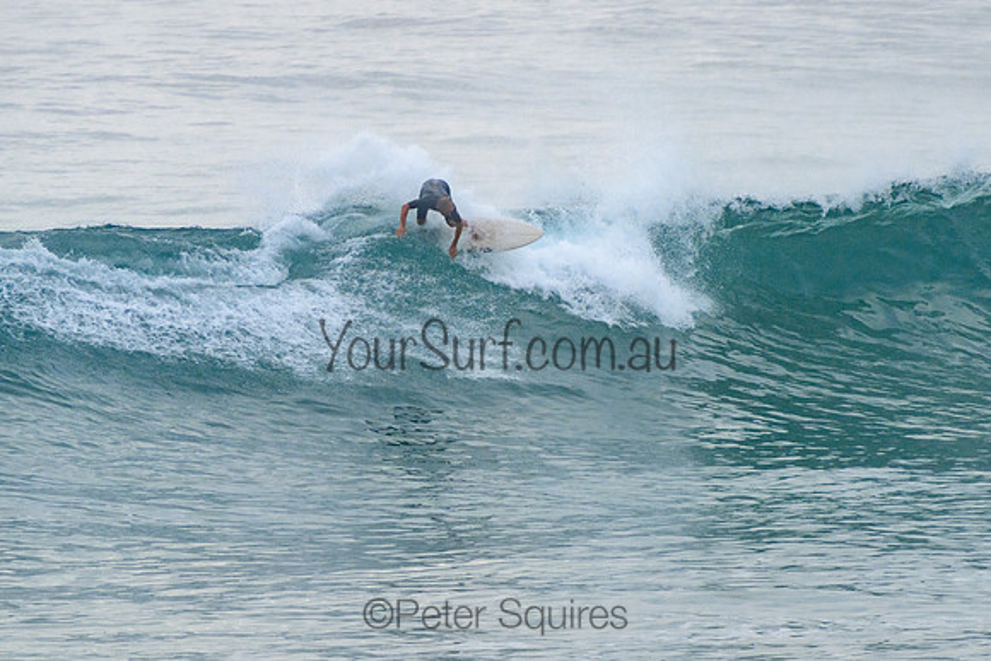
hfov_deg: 3.9
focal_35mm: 522
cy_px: 285
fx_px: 14371
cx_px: 599
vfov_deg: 2.6
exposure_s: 1/1250
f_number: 5.6
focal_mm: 380
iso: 500
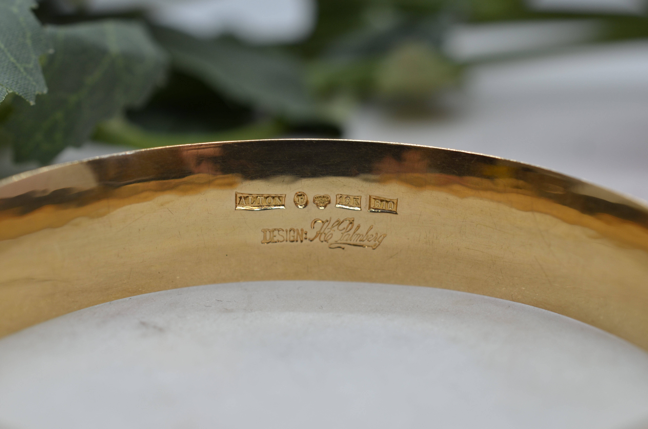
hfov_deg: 33.5
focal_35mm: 60
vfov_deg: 22.5
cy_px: 214
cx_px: 324
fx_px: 1078
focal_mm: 40
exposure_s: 1/60
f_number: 8
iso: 250
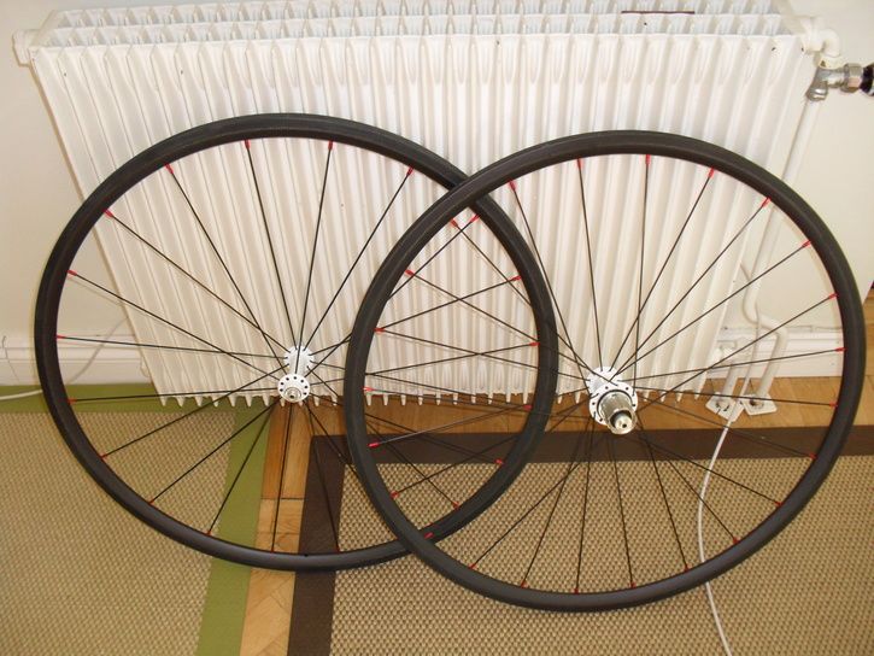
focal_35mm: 35
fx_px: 884
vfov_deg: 40.7
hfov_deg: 52.6
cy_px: 328
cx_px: 437
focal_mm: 6.3
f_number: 3.2
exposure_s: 1/45
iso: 200
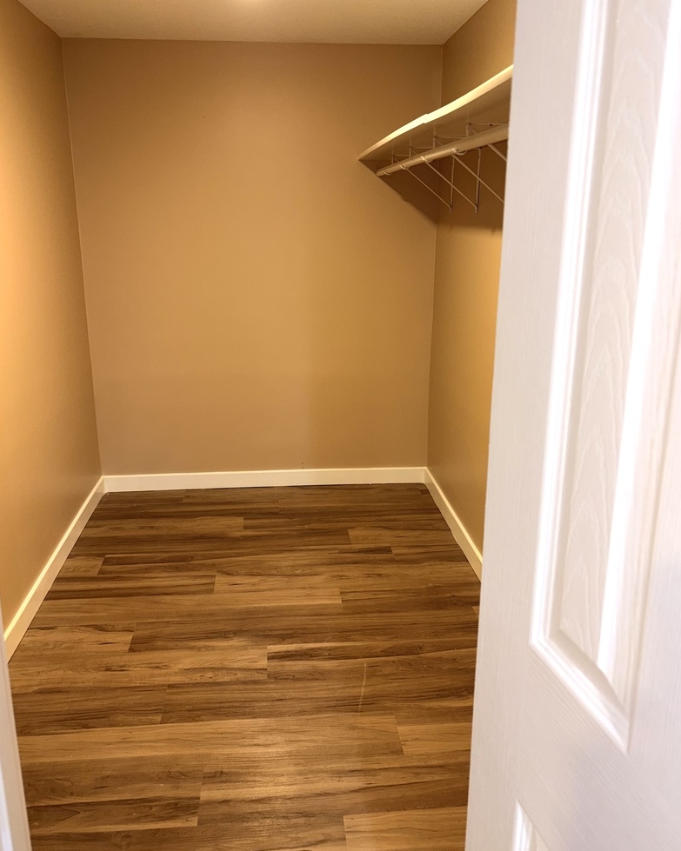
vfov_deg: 62.1
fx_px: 706
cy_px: 396
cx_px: 335
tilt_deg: -15.3
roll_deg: +0.0
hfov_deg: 51.5
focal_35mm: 28
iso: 64
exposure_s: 1/18
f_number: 1.6
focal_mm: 5.96
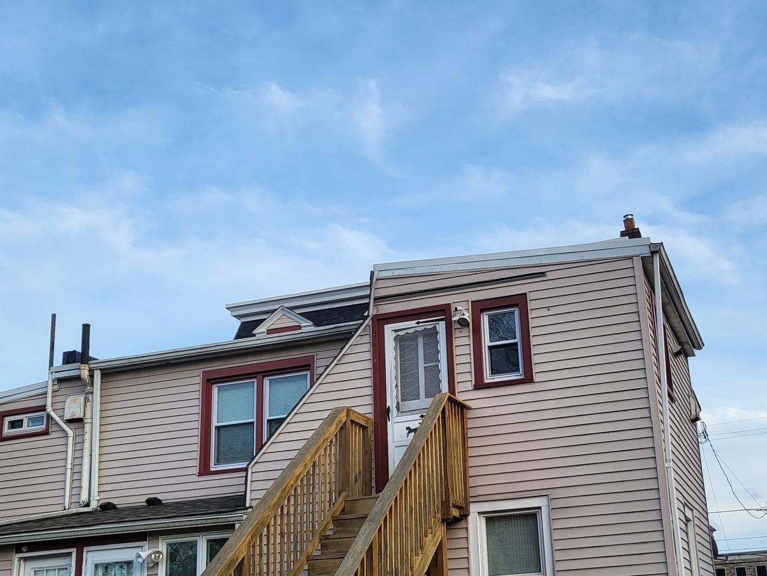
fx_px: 975
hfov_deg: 42.7
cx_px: 461
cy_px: 294
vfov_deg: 32.9
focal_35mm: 44
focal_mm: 4.25
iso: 50
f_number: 1.8
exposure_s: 1/812
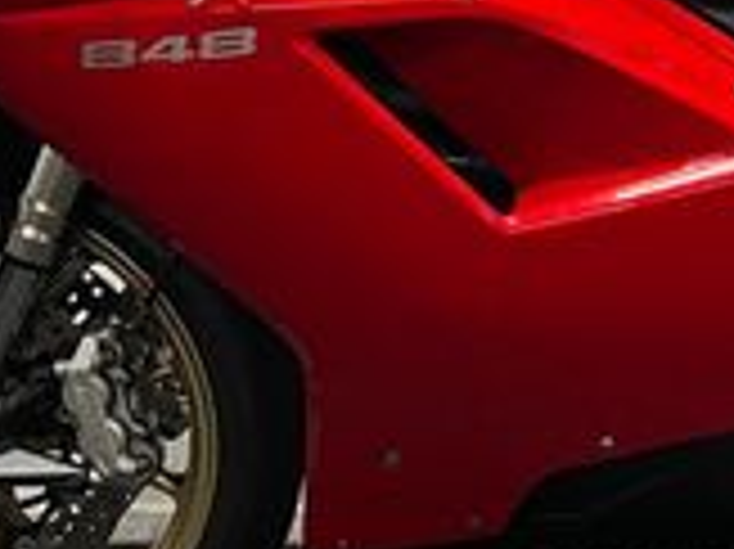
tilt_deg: -4.1
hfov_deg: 18.9
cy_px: 72
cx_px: 689
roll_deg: -0.3
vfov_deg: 14.4
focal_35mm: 102
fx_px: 2161
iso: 100
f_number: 1.6
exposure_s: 1/50
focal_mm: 5.1
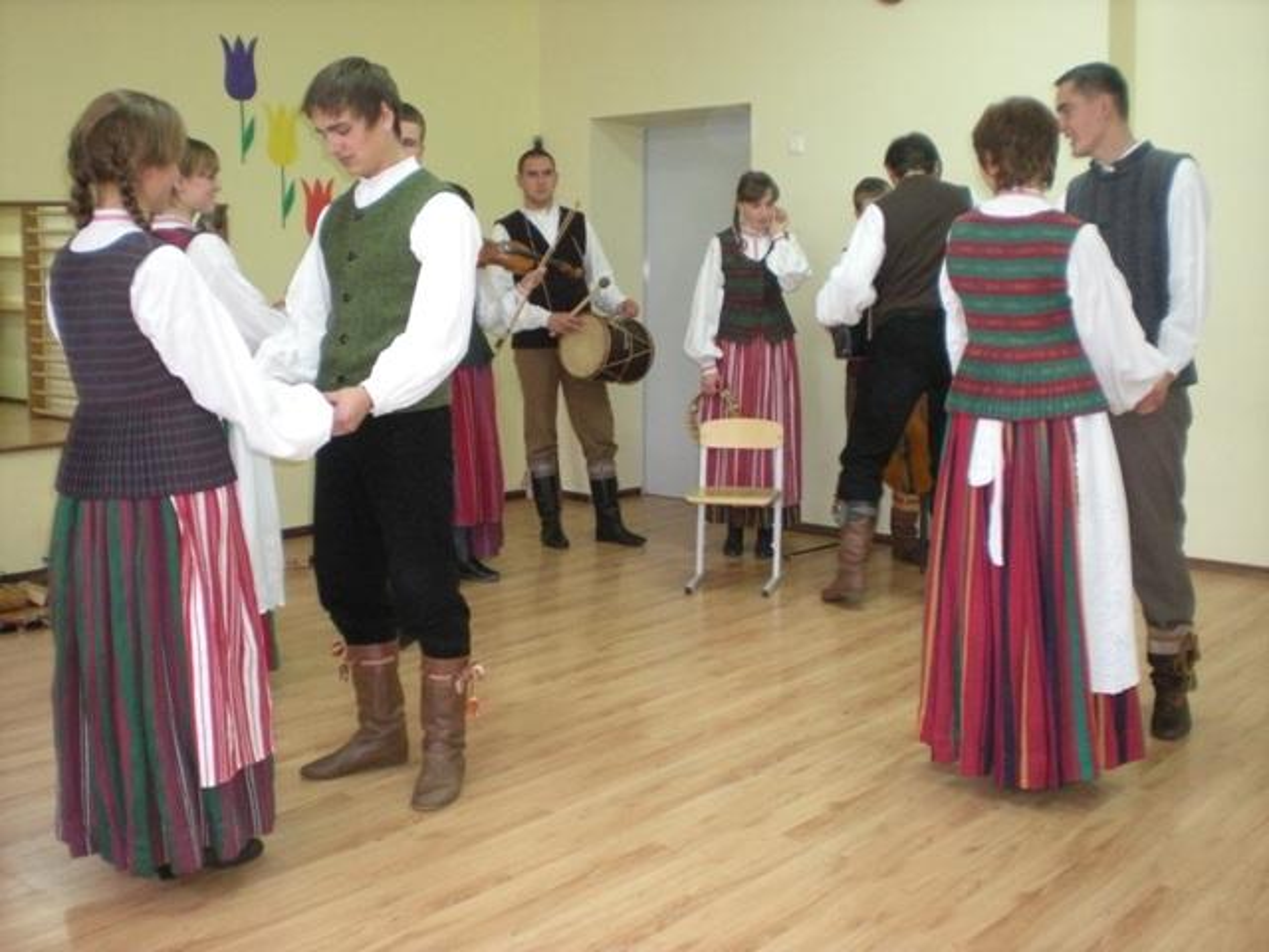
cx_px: 634
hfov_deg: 49.0
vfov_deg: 37.7
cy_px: 476
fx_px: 1393
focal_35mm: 38
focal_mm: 6.3
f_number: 3.1
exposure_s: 1/39.3
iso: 400
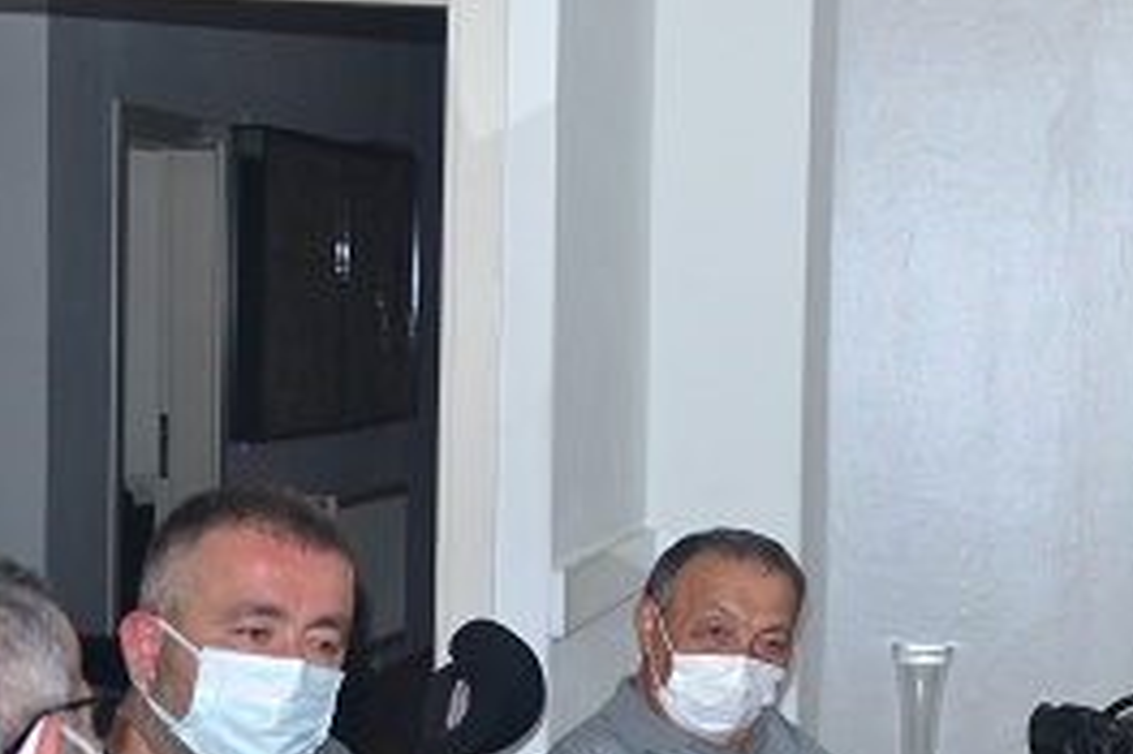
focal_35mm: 87
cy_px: 386
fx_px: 2736
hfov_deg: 21.7
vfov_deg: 15.7
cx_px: 1363
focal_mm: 24
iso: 400
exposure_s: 1/160
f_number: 4
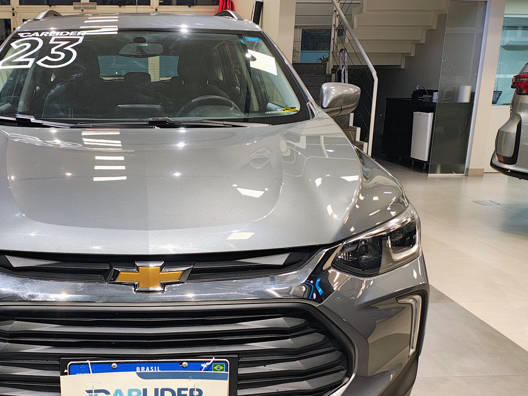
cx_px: 148
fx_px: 595
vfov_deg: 36.6
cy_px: 249
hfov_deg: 46.5
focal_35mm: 39
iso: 406
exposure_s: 1/60
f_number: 1.4
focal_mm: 5.89
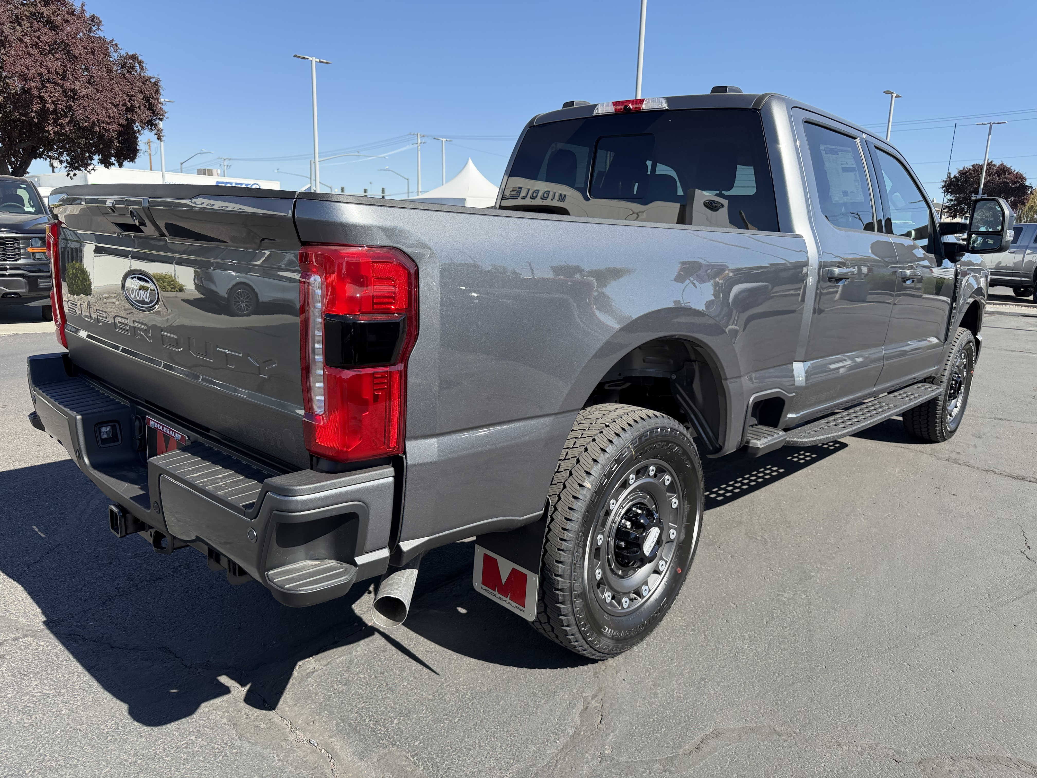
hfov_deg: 71.6
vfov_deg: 56.8
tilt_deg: -13.2
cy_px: 389
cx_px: 518
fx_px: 719
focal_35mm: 24
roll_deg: -2.2
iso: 100
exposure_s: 1/3279
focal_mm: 6.76
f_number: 1.78
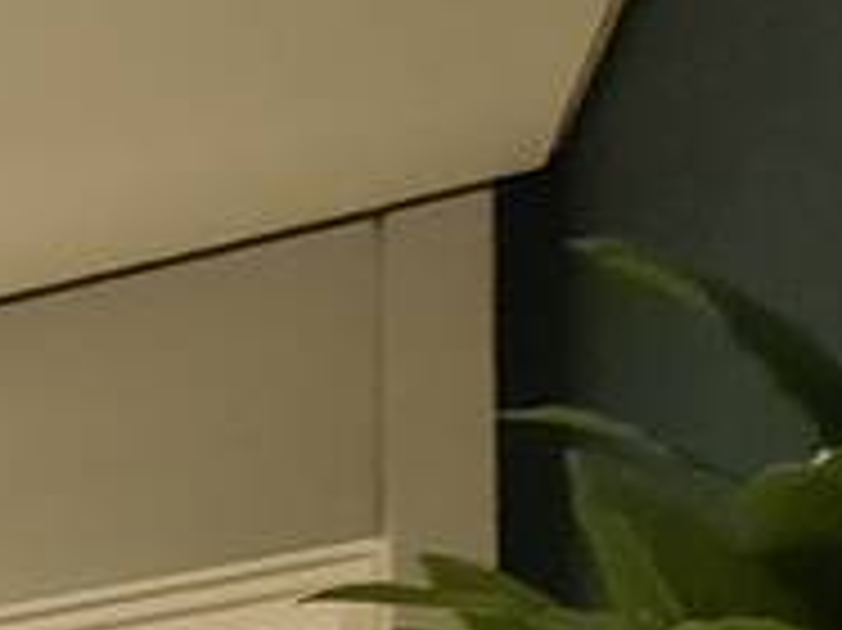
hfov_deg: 11.4
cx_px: -1684
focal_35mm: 100
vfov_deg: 11.1
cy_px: 1737
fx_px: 2431
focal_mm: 2.2
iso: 320
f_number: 2.2
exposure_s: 1/30
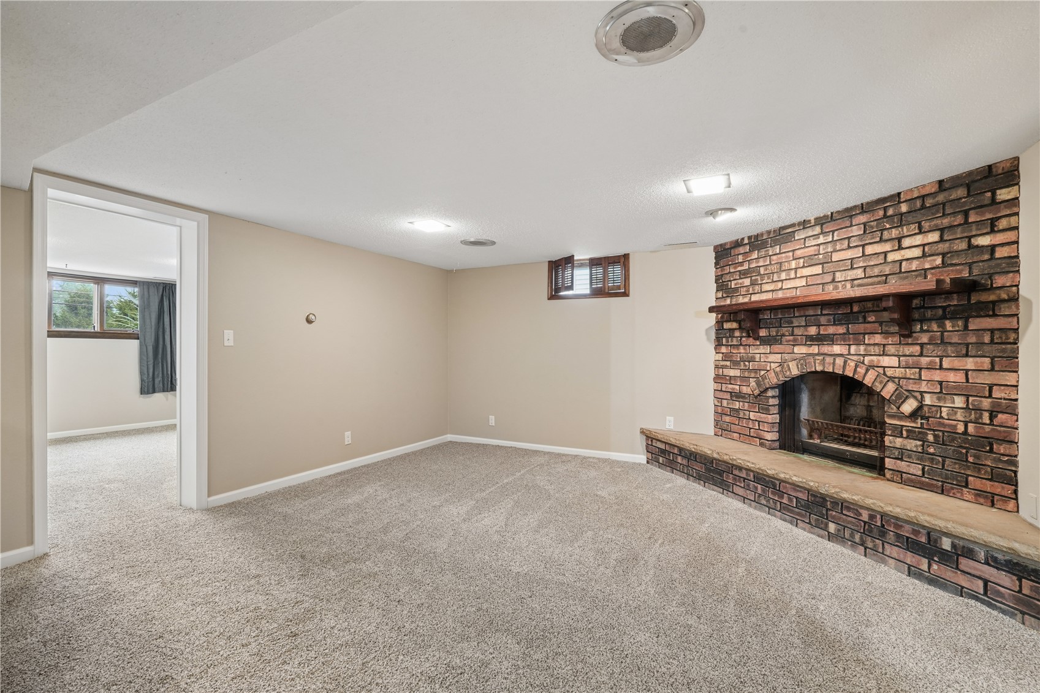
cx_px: 520
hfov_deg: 96.7
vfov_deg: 73.7
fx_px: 462
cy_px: 346
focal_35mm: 16
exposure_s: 1/1.25
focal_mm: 16
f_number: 10
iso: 400
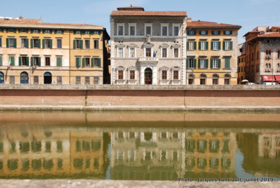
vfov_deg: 33.1
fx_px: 315
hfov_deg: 47.9
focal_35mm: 40
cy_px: 94
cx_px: 140
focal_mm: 27
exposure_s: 1/200
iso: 100
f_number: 7.1
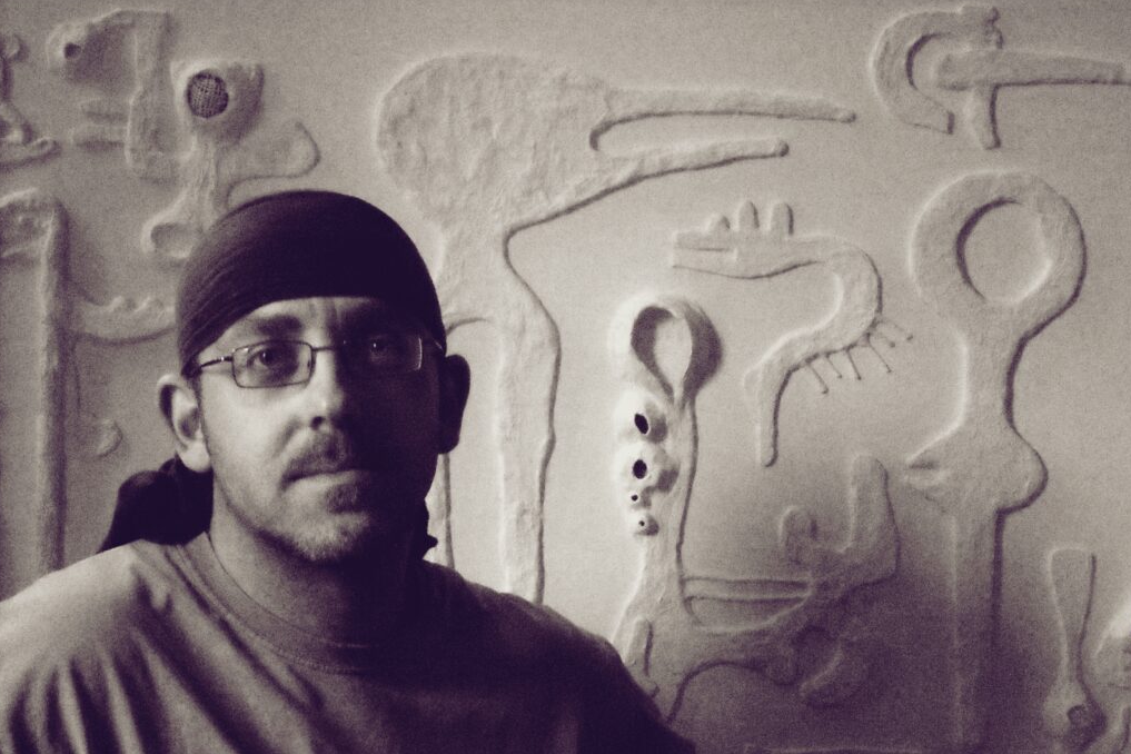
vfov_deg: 15.5
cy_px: 417
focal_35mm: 88
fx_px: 2764
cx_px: 566
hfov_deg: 23.1
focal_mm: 13.73
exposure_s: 1/8
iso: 1600
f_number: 4.1
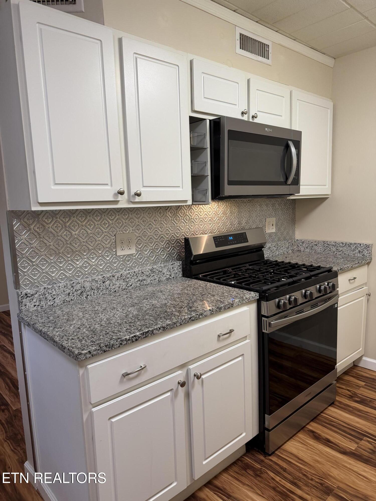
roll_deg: +1.1
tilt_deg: -8.4
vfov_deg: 71.6
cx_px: 188
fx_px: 348
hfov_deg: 56.8
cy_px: 250
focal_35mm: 24
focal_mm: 6.76
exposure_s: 1/120
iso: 200
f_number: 1.78
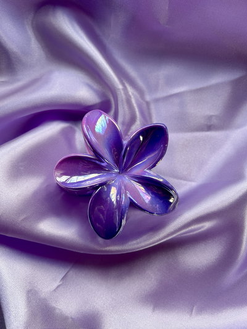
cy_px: 164
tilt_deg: -81.9
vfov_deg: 67.3
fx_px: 247
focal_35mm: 26
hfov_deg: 53.1
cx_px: 124
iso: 50
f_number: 1.5
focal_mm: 5.7
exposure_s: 1/361
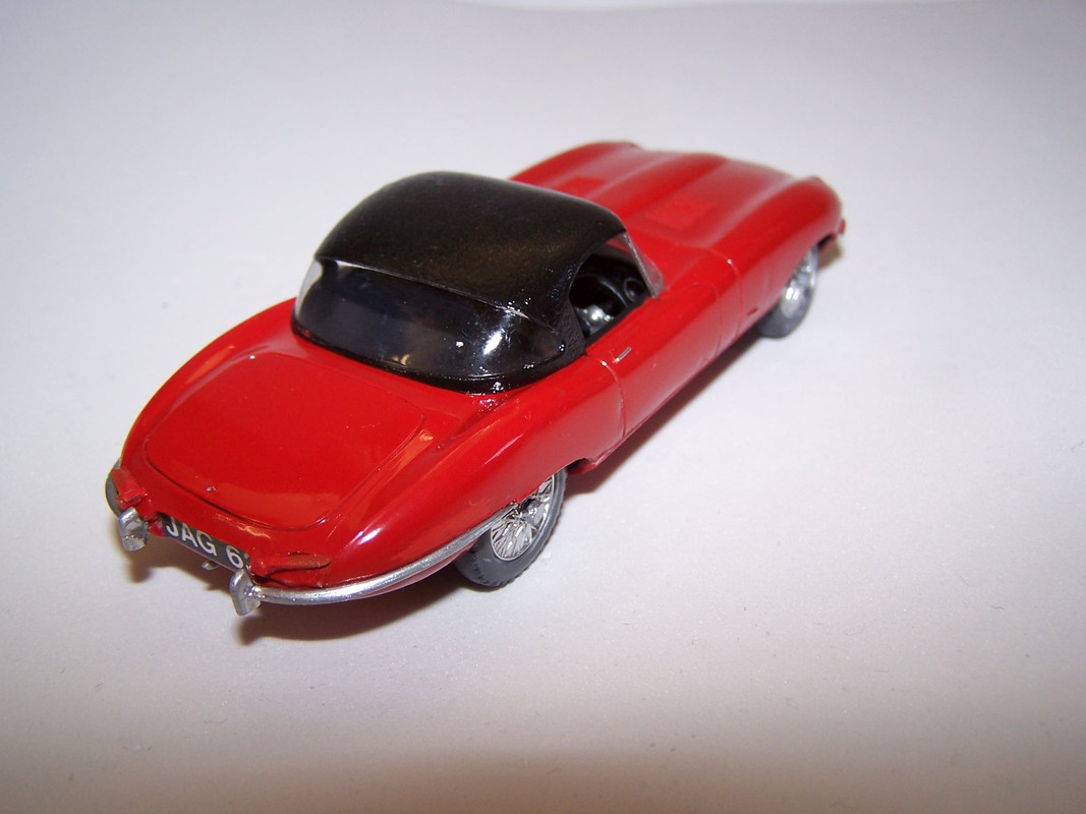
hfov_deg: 49.0
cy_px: 407
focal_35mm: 38
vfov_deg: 37.7
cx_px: 543
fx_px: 1192
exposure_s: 1/60
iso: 80
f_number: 2.8
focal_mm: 6.3
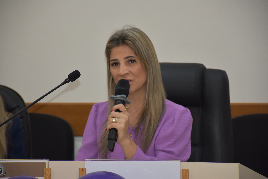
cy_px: 90
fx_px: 1564
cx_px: 134
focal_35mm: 210
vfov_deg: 6.6
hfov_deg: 9.8
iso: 800
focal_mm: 140
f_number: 5.6
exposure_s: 1/60
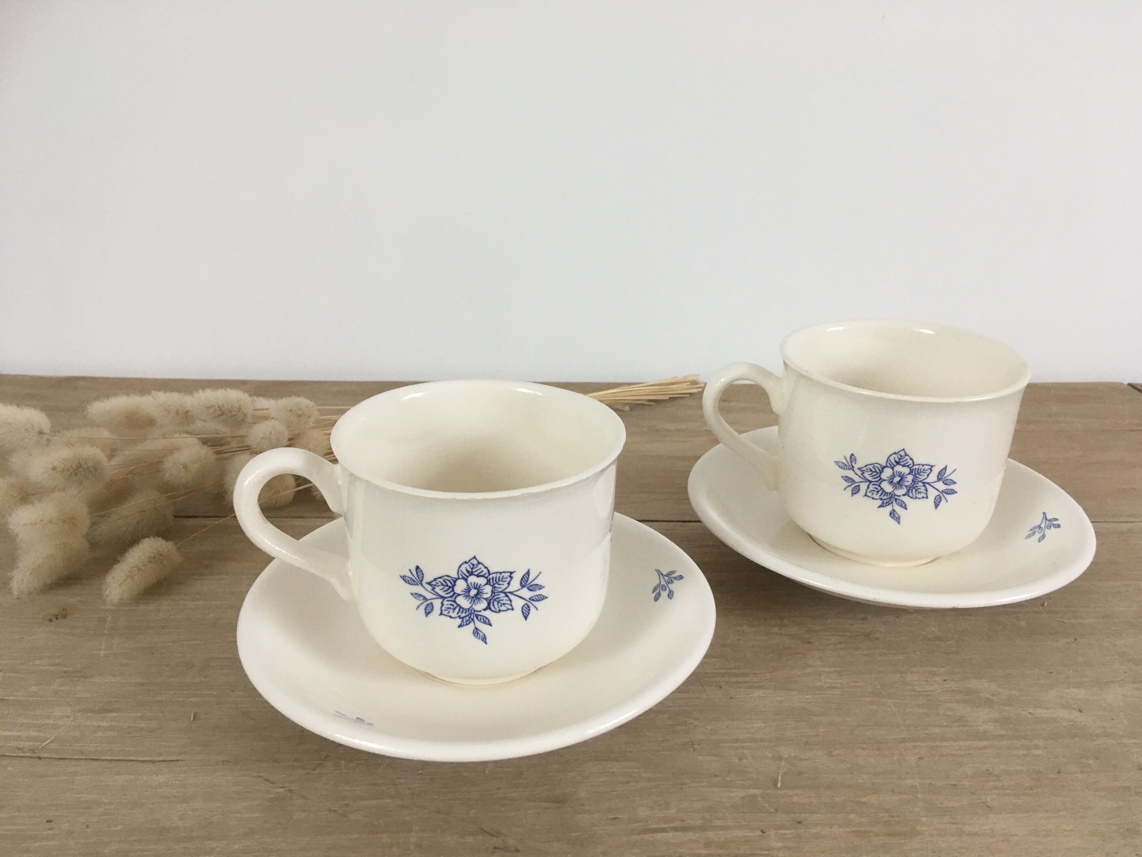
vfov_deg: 48.2
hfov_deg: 61.7
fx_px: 957
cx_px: 571
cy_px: 428
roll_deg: -1.4
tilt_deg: -20.3
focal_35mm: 29
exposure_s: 1/33
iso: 125
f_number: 2.2
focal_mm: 4.15
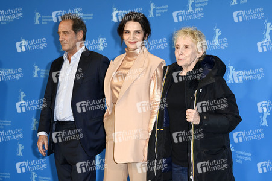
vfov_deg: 18.9
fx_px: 544
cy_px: 90
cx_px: 136
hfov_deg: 28.1
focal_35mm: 72
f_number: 6.3
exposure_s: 1/160
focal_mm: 72
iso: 1000
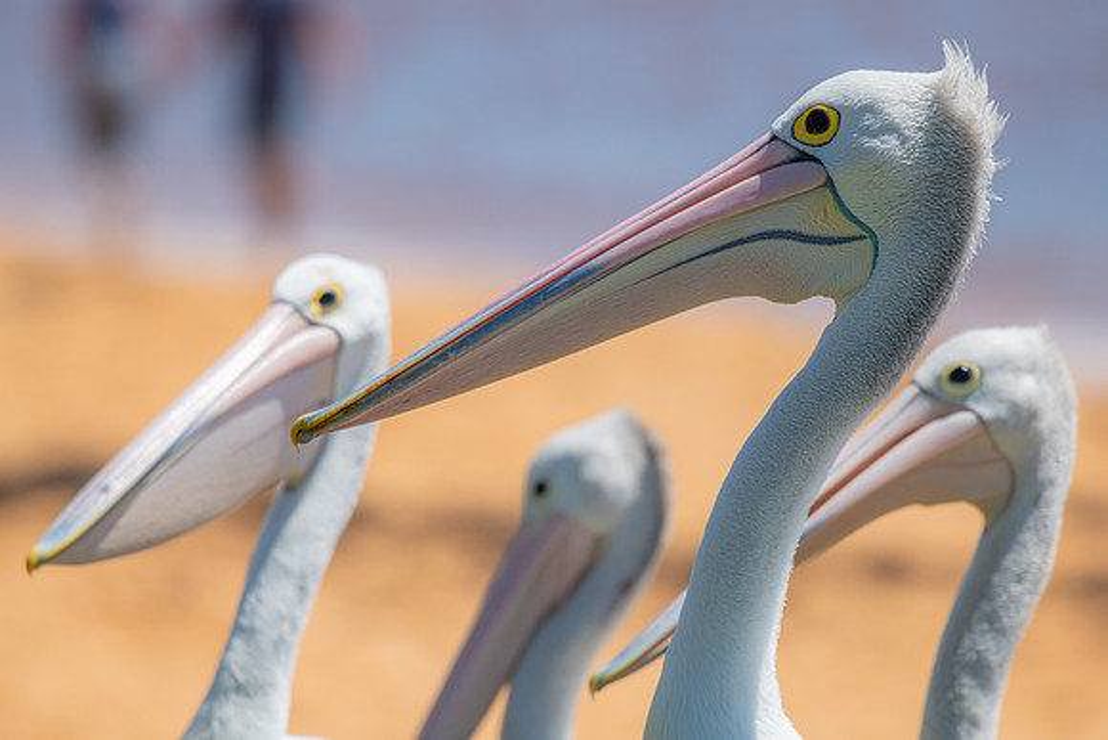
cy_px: 335
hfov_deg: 5.0
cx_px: 563
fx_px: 12805
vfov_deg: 3.3
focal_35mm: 416
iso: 200
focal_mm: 380
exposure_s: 1/2000
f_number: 5.6
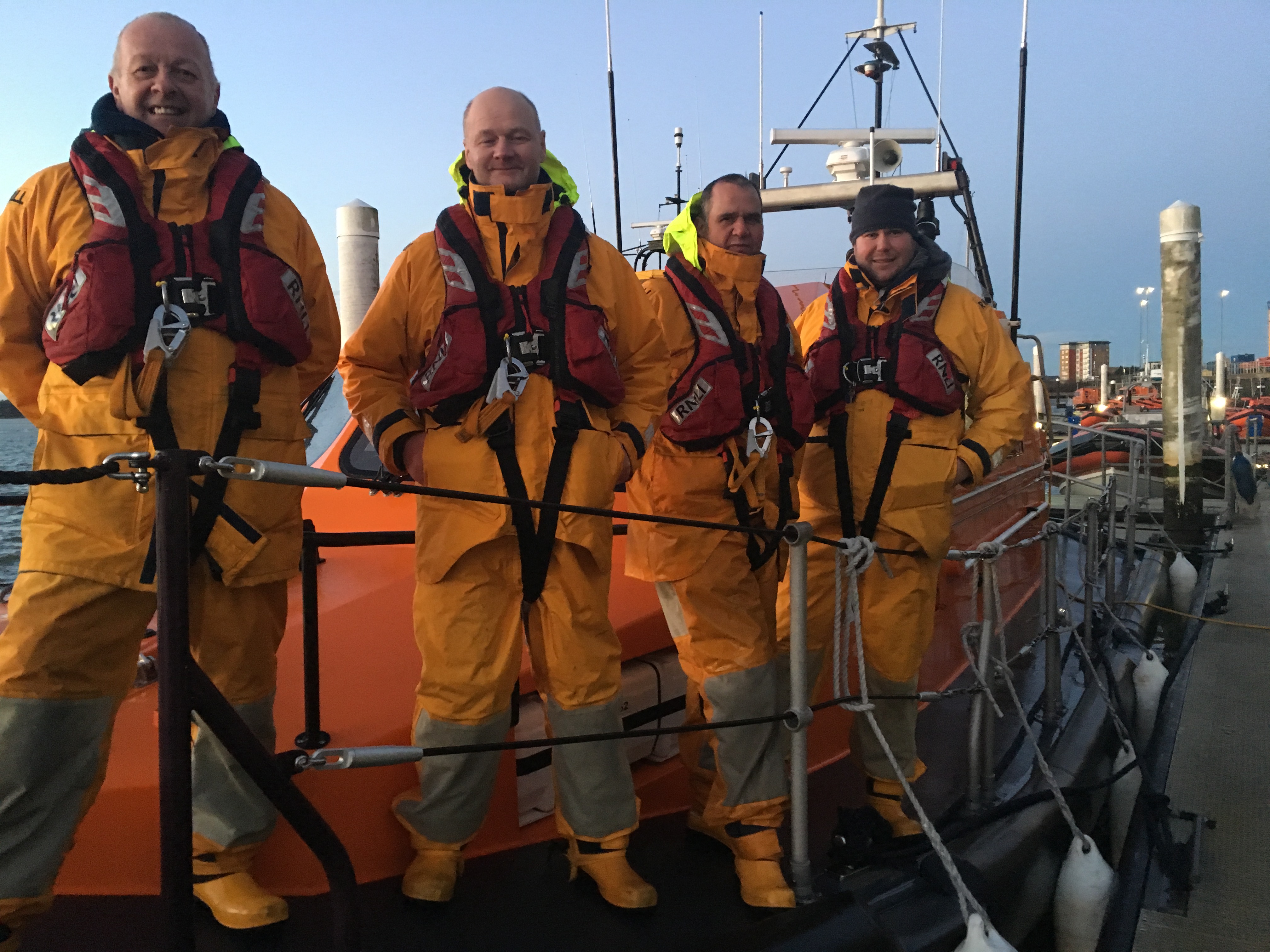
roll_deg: +0.0
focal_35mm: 29
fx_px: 1064
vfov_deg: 48.2
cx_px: 635
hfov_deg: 61.7
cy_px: 476
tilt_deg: -0.6
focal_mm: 4.15
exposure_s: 1/25
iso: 250
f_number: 2.2
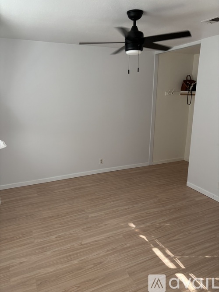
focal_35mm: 26
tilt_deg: -15.5
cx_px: 110
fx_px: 219
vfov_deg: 67.3
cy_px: 146
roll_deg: -0.9
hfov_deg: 53.0
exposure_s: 1/60
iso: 200
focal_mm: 5.96
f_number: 1.6
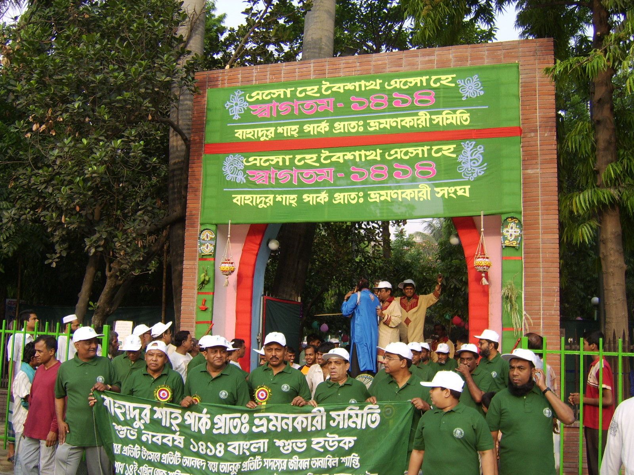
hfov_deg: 58.4
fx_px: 568
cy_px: 238
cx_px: 317
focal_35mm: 31
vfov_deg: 45.4
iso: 71
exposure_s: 1/210
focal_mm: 8.13
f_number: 4
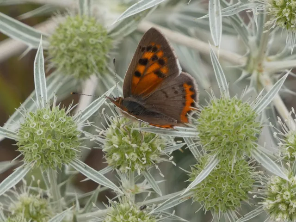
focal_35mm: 584
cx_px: 148
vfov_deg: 2.5
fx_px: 4994
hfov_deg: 3.4
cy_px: 111
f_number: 5.6
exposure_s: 1/100
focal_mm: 104.7
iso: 100
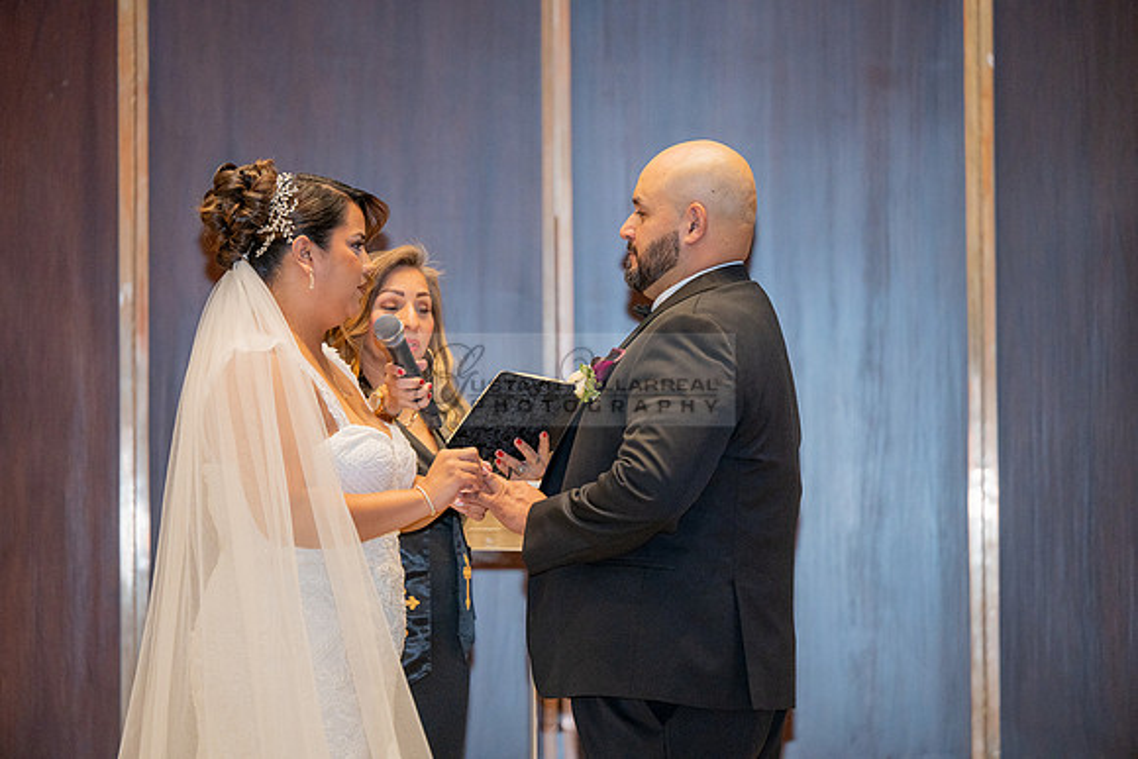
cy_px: 380
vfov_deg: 7.4
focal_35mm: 185
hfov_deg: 11.1
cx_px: 569
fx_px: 5849
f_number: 3.2
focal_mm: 185
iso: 1250
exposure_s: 1/160
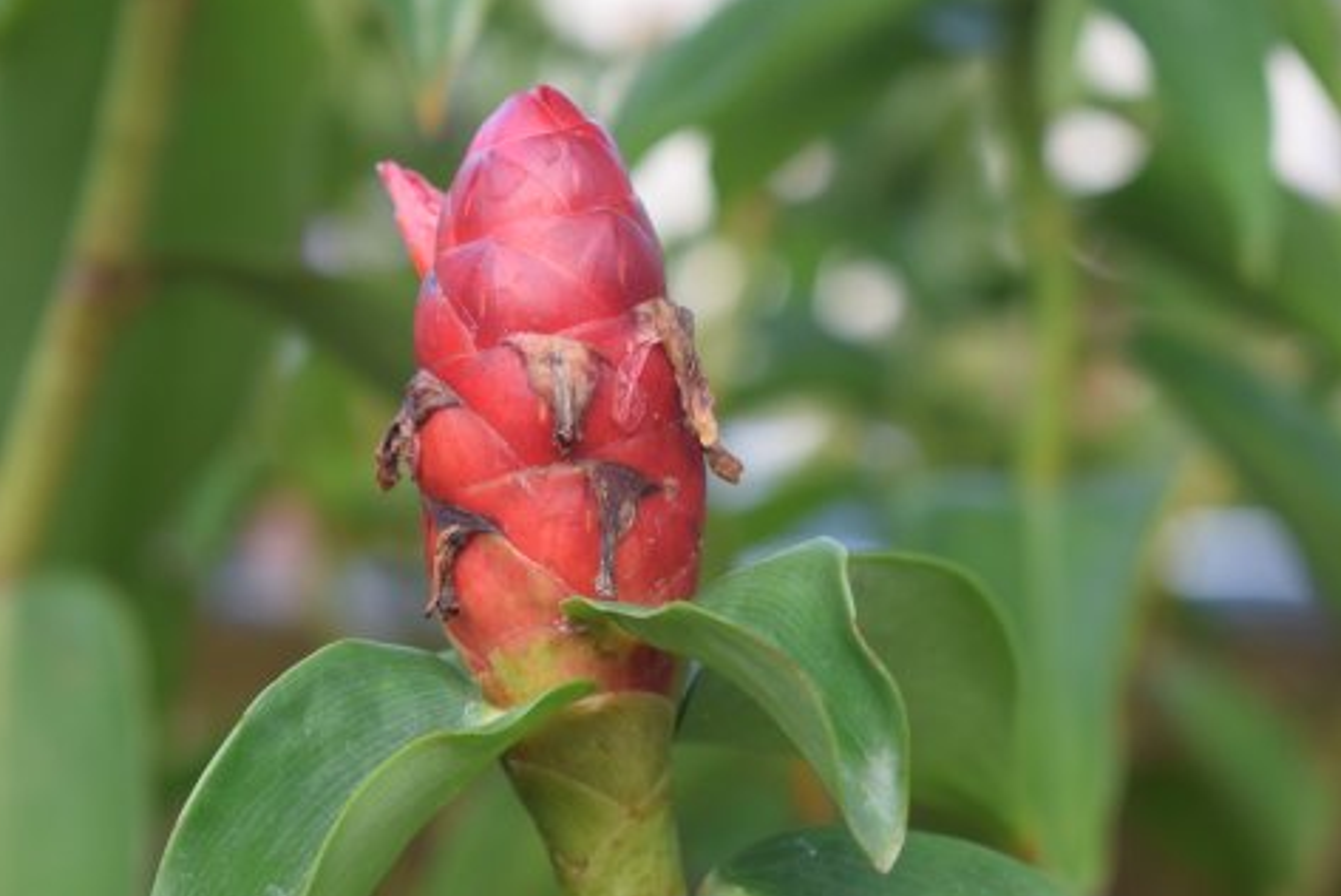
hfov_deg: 19.1
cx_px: 578
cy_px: 522
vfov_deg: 12.9
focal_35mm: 107
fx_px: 3975
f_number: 5.6
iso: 400
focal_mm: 55
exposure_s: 1/100
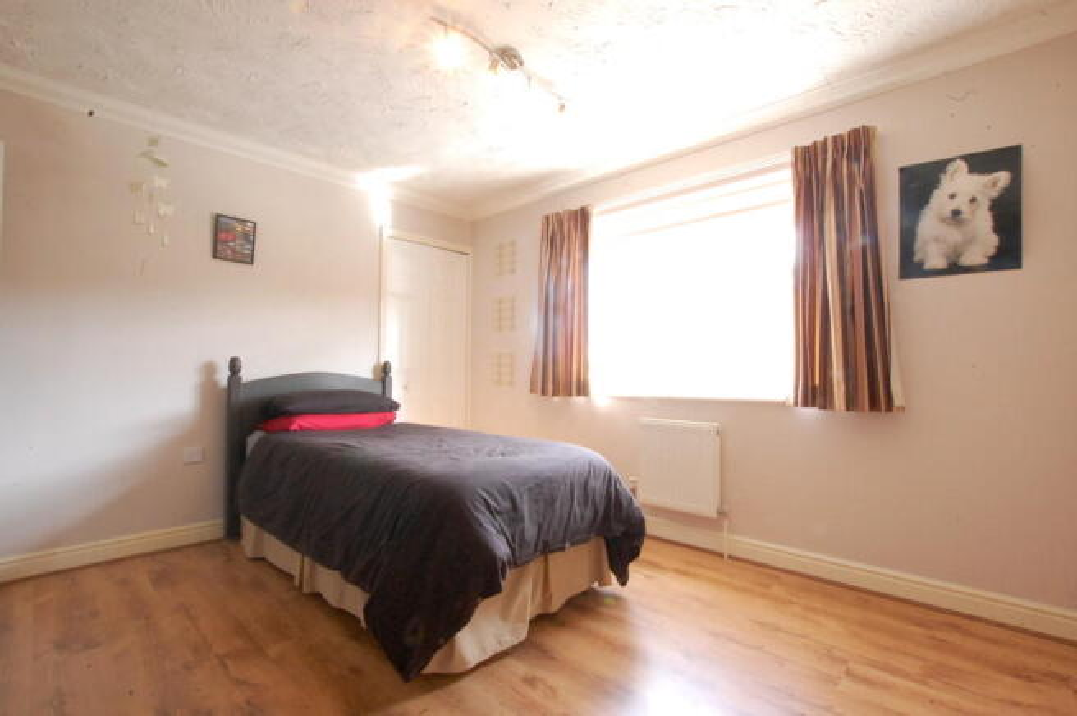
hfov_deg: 100.4
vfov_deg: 77.2
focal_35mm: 15
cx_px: 538
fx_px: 448
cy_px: 358
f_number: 22
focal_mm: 10
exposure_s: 1/2.5
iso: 1600
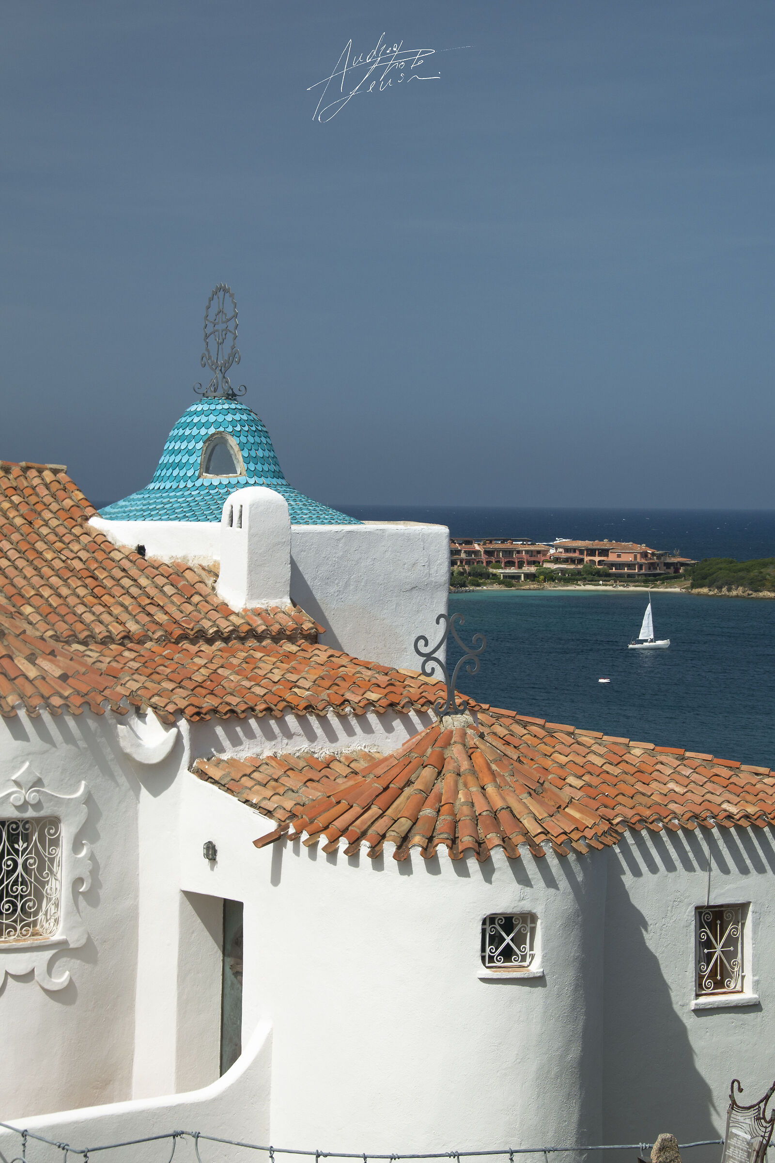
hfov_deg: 17.5
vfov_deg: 26.0
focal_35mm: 78
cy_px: 582
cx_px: 388
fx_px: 2519
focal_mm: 52
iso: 200
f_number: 10
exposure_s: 1/400
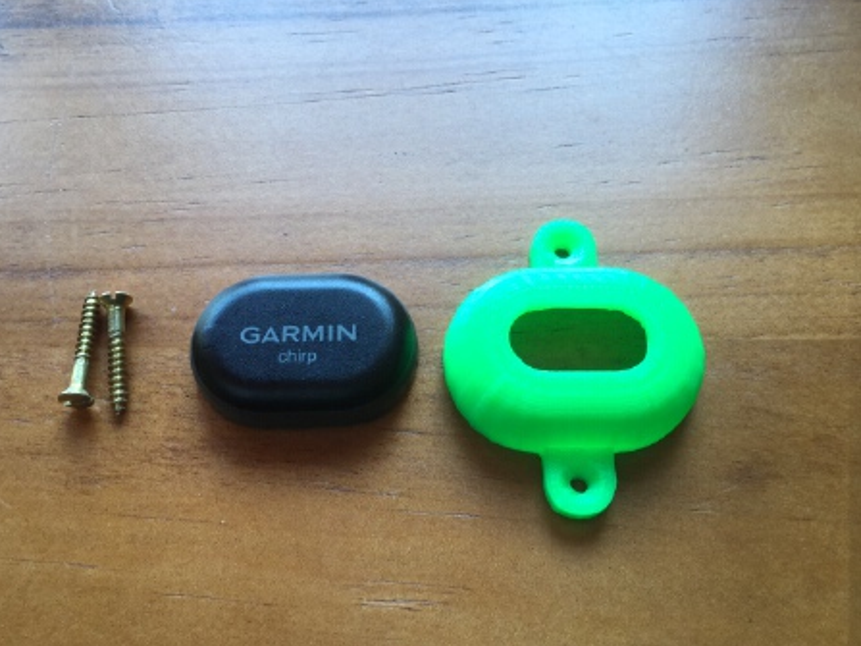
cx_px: 411
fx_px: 920
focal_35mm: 37
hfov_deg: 50.1
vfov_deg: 38.6
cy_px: 353
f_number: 2.4
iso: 32
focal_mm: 3.3
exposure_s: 1/50
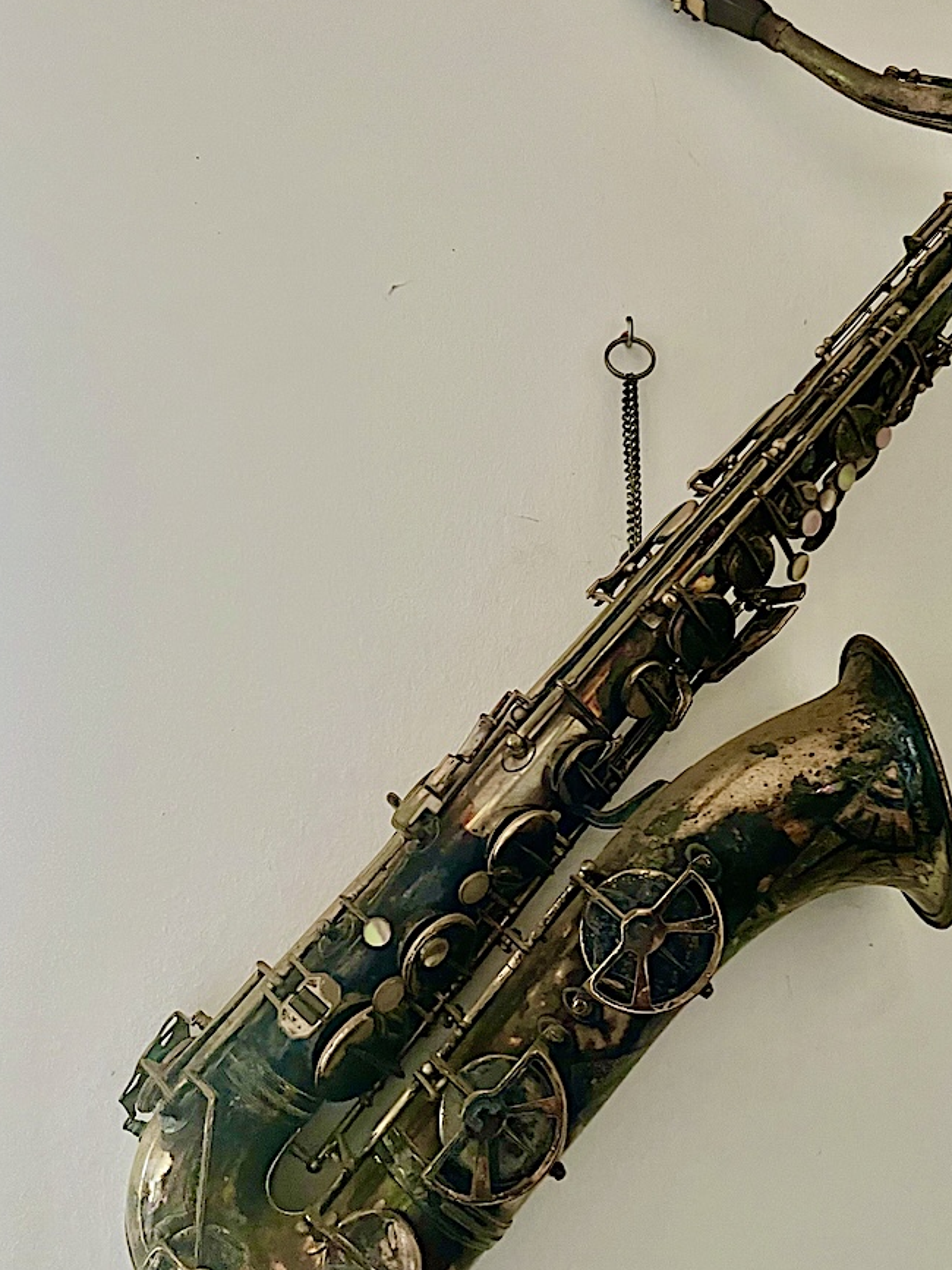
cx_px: 581
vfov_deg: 56.8
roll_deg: +1.5
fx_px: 1174
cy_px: 648
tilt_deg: +15.1
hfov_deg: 43.9
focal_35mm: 32
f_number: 1.6
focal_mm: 4.2
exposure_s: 1/30
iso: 640
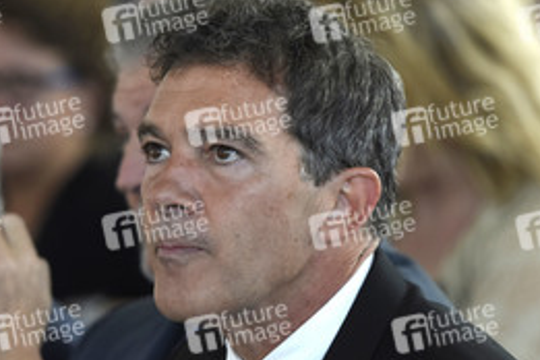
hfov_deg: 4.4
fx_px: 6989
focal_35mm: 466
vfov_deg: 2.9
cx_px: 390
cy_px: 277
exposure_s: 1/500
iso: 800
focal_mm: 180
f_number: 3.5
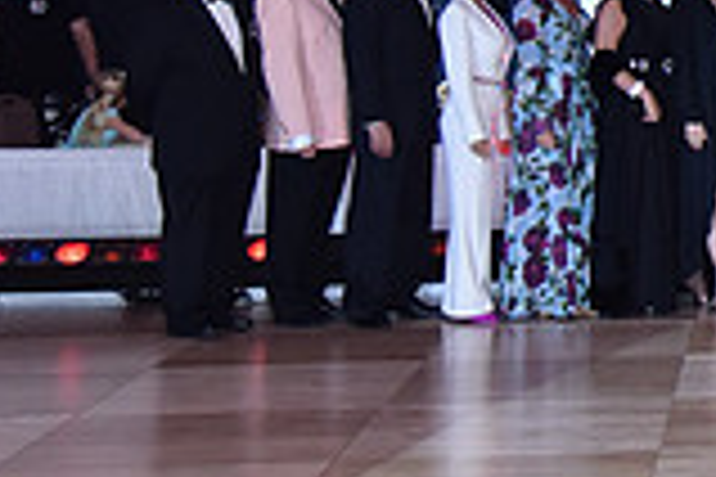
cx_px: 1256
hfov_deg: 14.3
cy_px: -16
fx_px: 2546
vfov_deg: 10.6
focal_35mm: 128
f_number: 4
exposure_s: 1/250
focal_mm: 35
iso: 2000
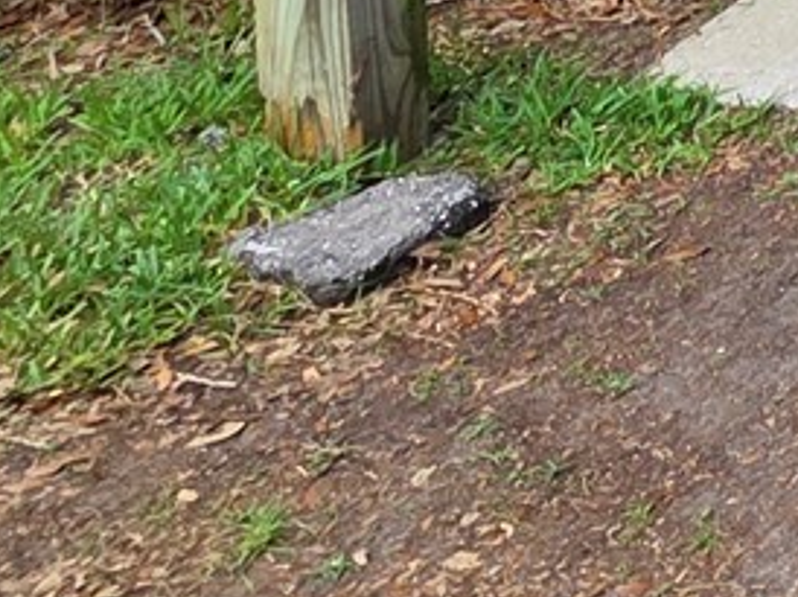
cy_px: -699
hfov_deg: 15.0
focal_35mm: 76
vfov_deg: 14.7
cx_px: 1922
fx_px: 1750
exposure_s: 1/463
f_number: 2.2
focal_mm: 2.2
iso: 50
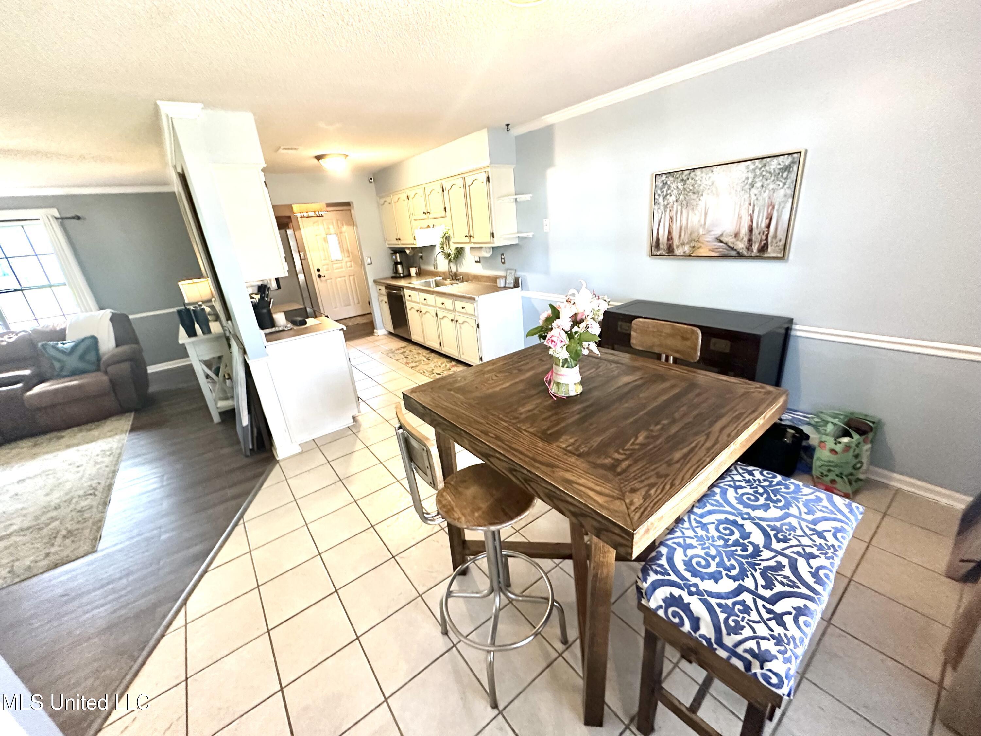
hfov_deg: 102.1
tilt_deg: -18.8
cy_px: 368
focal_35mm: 14
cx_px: 490
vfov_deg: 85.7
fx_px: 397
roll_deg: +4.9
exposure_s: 1/60
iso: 500
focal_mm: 2.22
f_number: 2.2
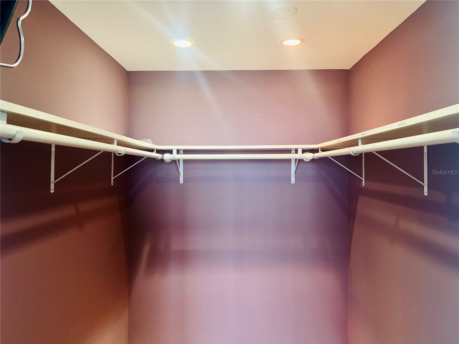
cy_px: 172
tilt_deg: -1.1
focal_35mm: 26
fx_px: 345
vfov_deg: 53.1
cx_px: 230
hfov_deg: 67.3
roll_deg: -0.3
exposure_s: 1/60
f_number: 1.5
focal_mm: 5.7
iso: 160
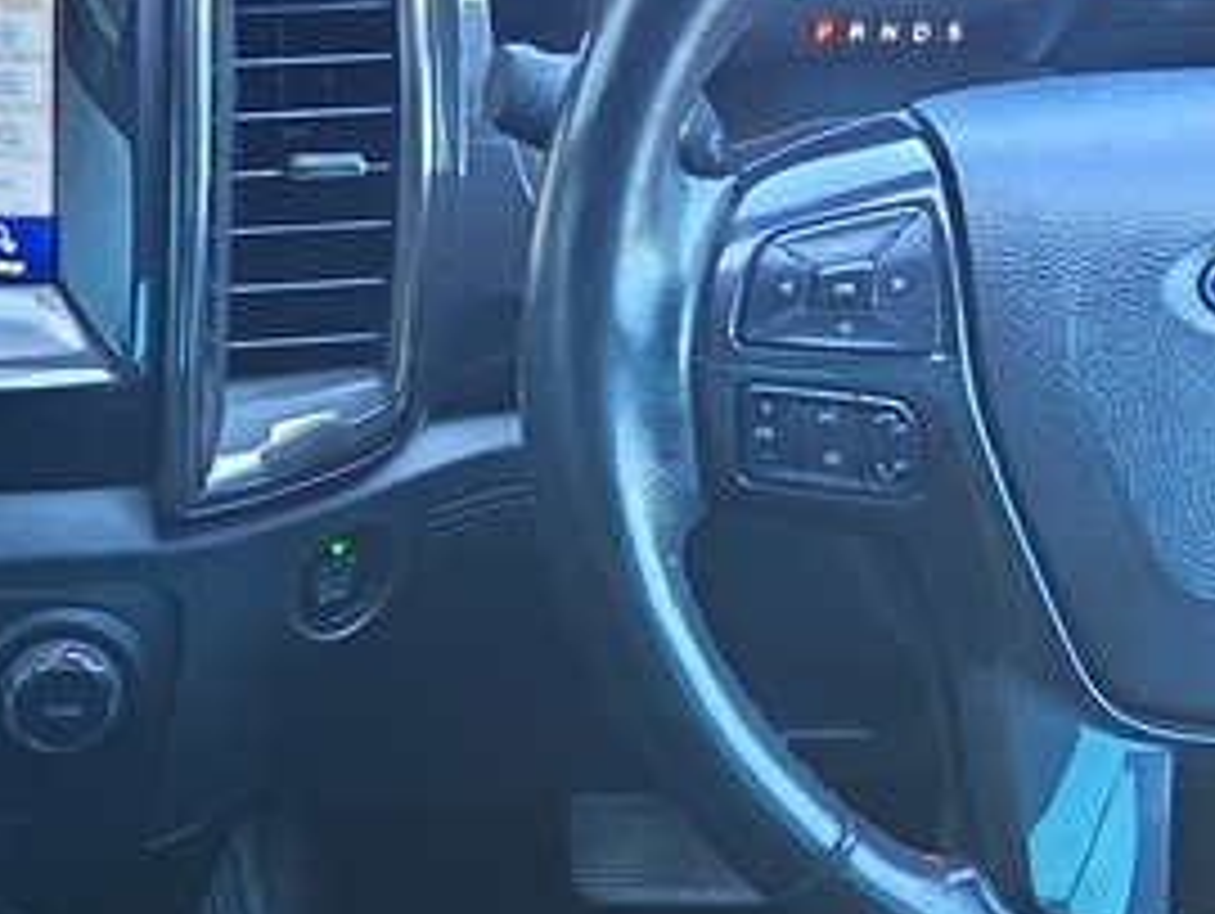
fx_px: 3197
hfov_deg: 20.3
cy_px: 896
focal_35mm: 91
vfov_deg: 16.0
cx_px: -184
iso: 648
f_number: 1.75
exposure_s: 1/33.3
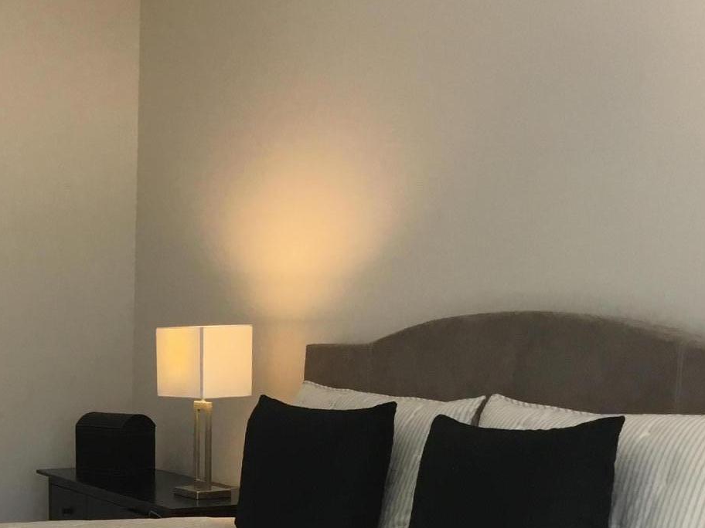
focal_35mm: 68
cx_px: -35
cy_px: 542
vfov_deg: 20.8
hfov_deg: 26.7
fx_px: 1385
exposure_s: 1/40
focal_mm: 3.3
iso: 25
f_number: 2.4
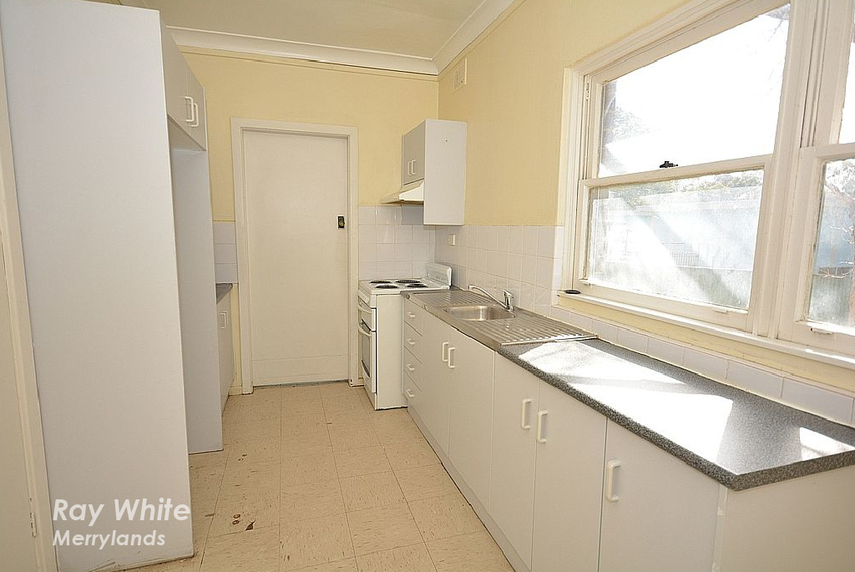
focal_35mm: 15
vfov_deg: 77.5
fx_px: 357
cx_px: 428
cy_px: 286
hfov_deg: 100.3
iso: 220
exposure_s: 1/60
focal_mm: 10
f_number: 4
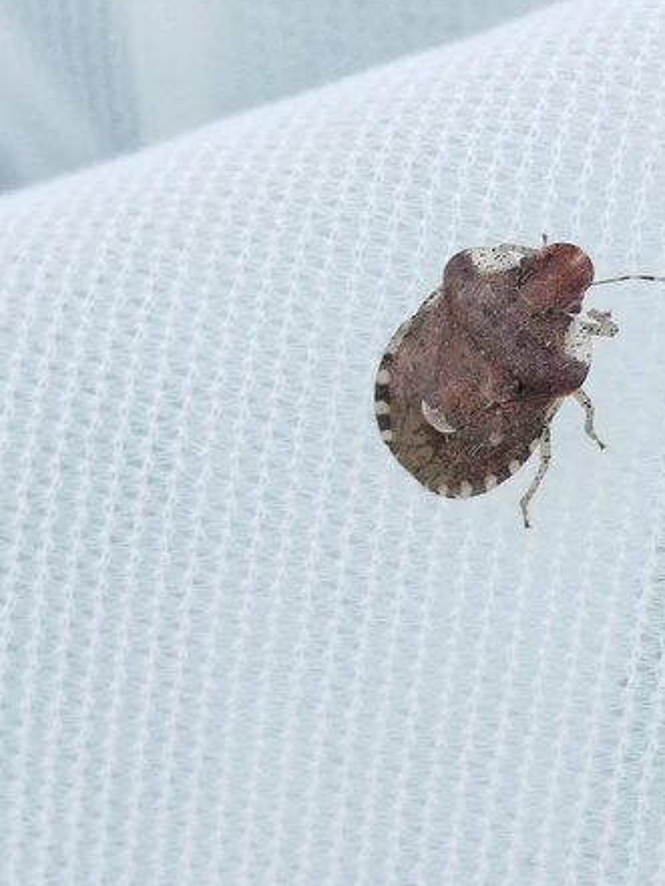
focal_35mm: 45
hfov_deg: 32.0
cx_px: 418
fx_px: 1152
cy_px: 358
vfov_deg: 41.9
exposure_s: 1/50
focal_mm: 5.31
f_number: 1.7
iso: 50
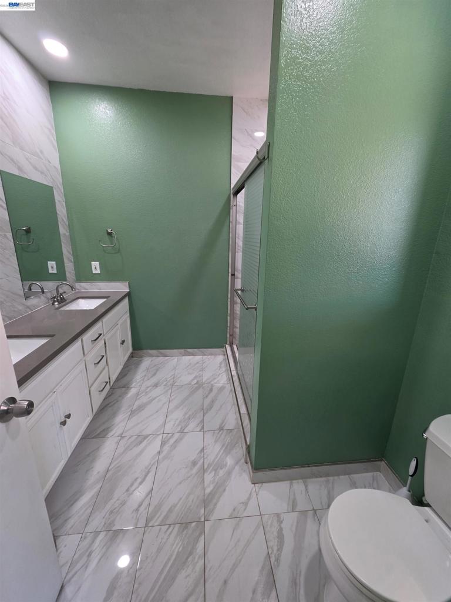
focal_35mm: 13
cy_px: 301
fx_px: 226
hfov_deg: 89.9
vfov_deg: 106.2
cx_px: 226
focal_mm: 2.2
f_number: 1.9
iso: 200
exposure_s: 1/120
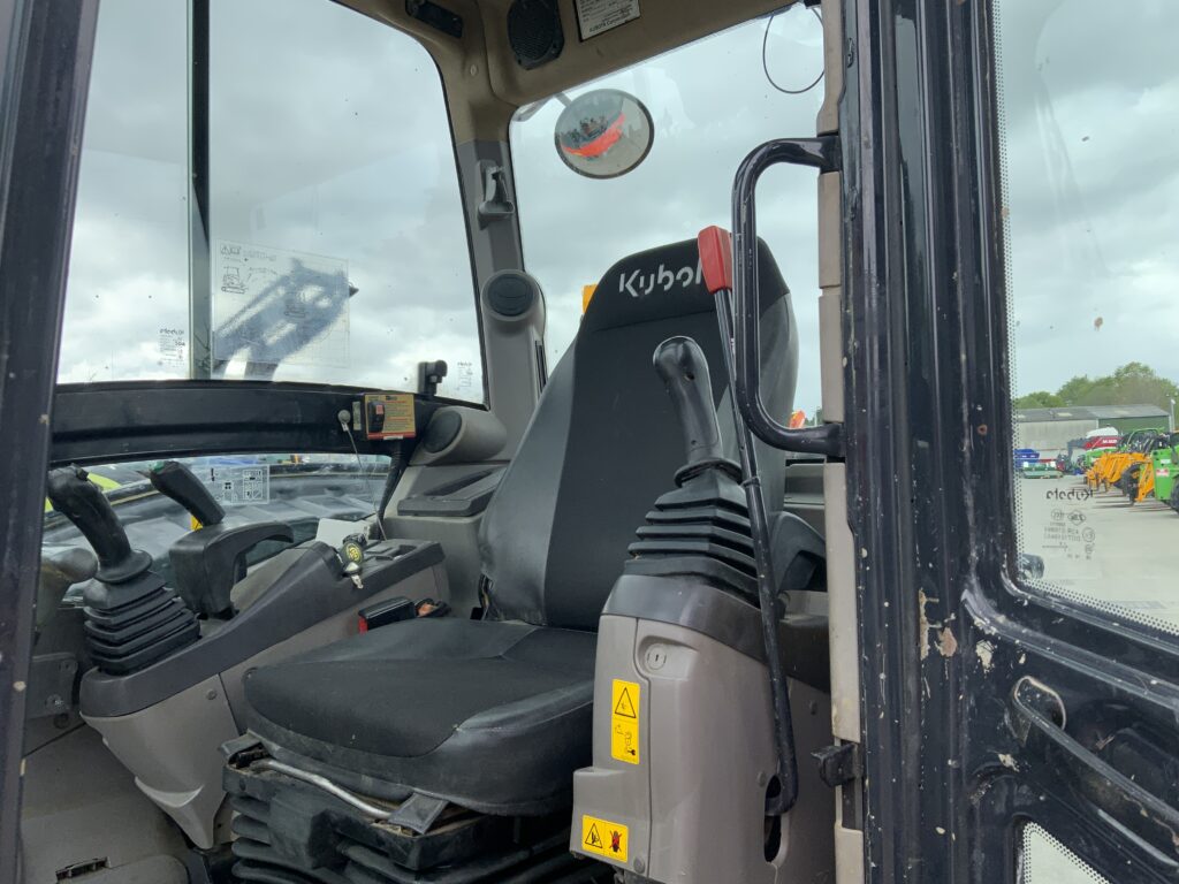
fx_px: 988
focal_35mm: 29
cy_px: 442
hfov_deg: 61.7
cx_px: 590
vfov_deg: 48.2
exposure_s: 1/529
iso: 16
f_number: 1.8
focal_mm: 3
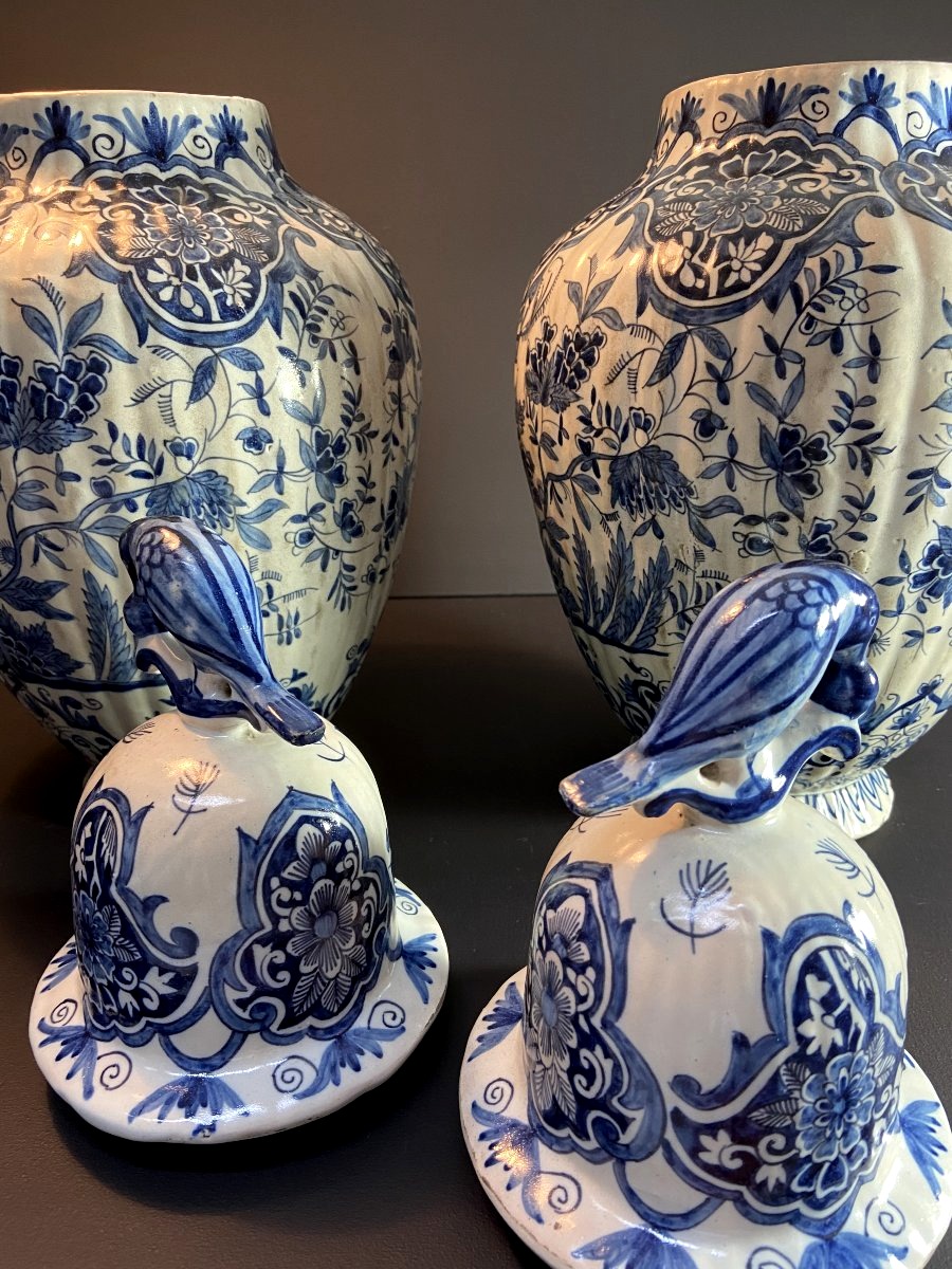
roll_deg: +1.3
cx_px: 476
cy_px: 634
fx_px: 953
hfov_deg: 53.1
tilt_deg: -21.5
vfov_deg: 67.3
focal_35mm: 26
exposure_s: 1/50
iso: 160
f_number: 1.8
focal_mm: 4.25
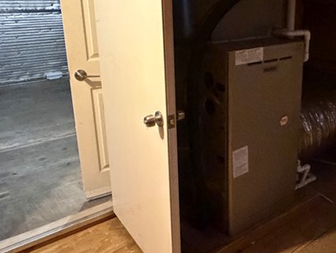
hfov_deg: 49.0
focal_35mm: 37
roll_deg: +1.0
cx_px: 230
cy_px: 91
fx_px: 359
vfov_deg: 38.4
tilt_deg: -14.7
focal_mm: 2.22
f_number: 2.2
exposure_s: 1/40
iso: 1600
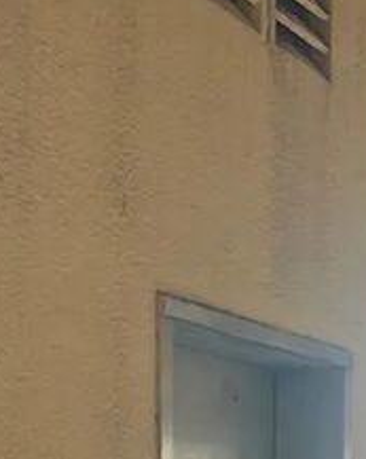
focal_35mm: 100
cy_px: 530
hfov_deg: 14.8
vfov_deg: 18.3
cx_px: 461
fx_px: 1357
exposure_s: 1/120
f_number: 1.6
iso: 100
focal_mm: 4.2
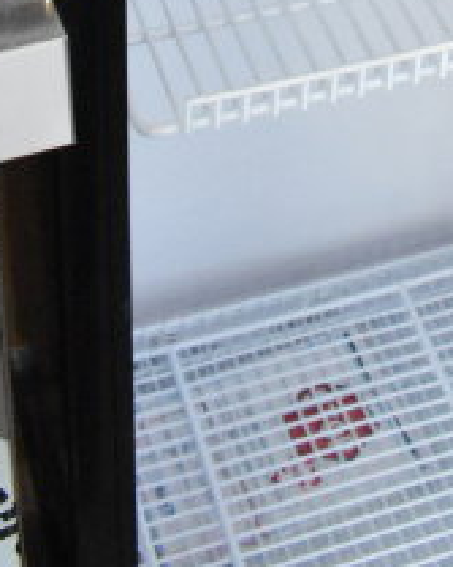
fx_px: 1862
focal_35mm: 111
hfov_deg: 13.3
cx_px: 613
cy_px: -601
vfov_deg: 14.2
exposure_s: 1/200
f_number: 7.1
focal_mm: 18
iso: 6400
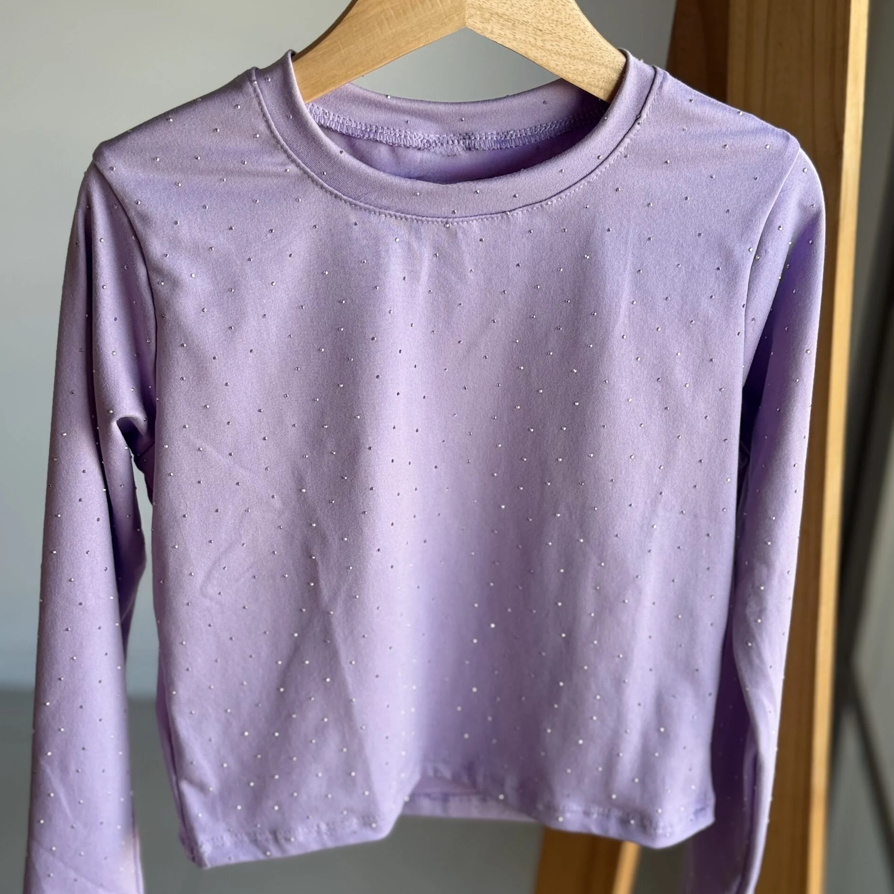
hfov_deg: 30.0
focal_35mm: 57
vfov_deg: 29.8
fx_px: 1665
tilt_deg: -26.5
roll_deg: -1.9
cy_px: 595
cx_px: 448
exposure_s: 1/246
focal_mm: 6.76
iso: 64
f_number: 1.78
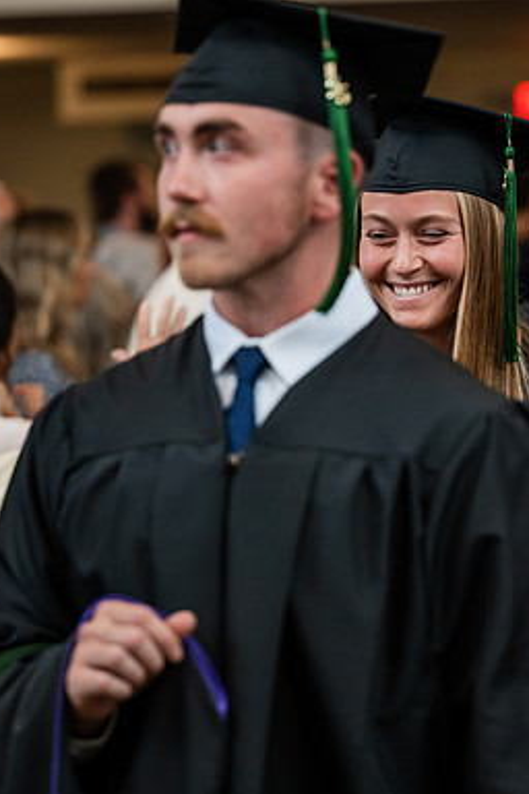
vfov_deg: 12.4
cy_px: 398
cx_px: 500
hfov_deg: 8.2
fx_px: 3659
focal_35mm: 166
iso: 1250
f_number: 3.2
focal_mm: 110
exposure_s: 1/200
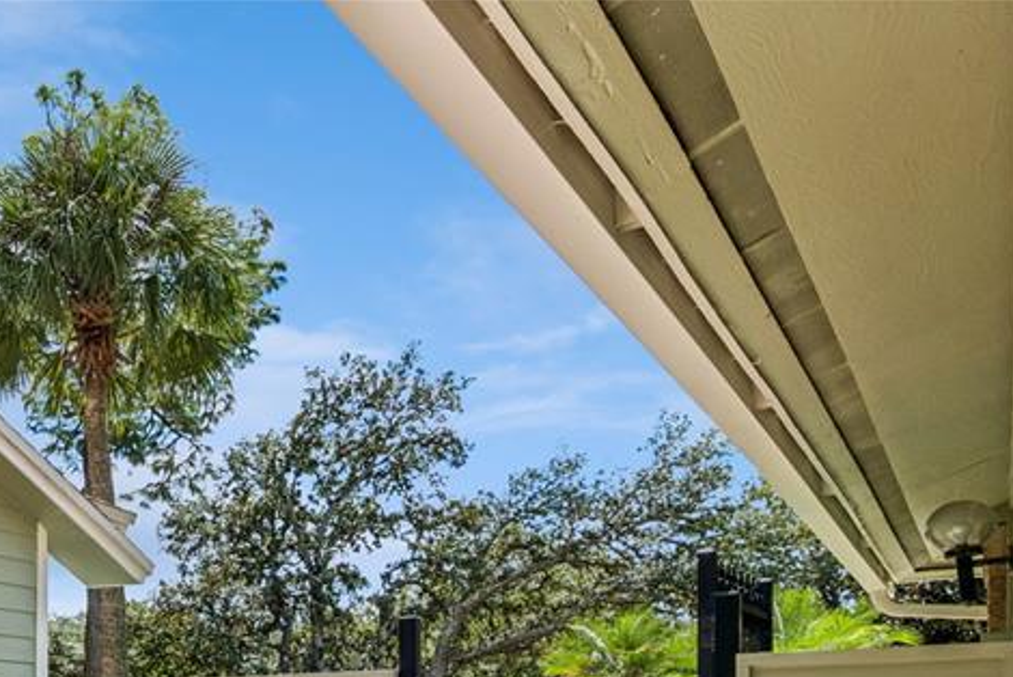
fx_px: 1042
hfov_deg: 41.9
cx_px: -82
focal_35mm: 37
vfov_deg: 32.0
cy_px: 733
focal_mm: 17
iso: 160
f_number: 20
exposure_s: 1/60
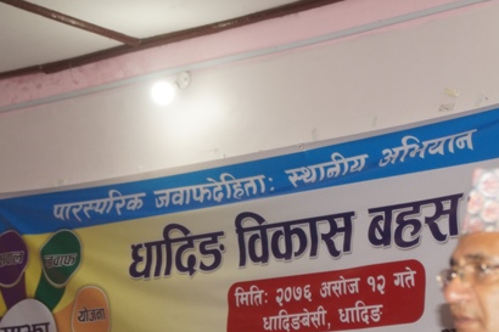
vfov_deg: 11.7
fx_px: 1621
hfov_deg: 17.5
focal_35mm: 117
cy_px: 255
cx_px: 292
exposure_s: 1/160
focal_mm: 50
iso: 800
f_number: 4.5
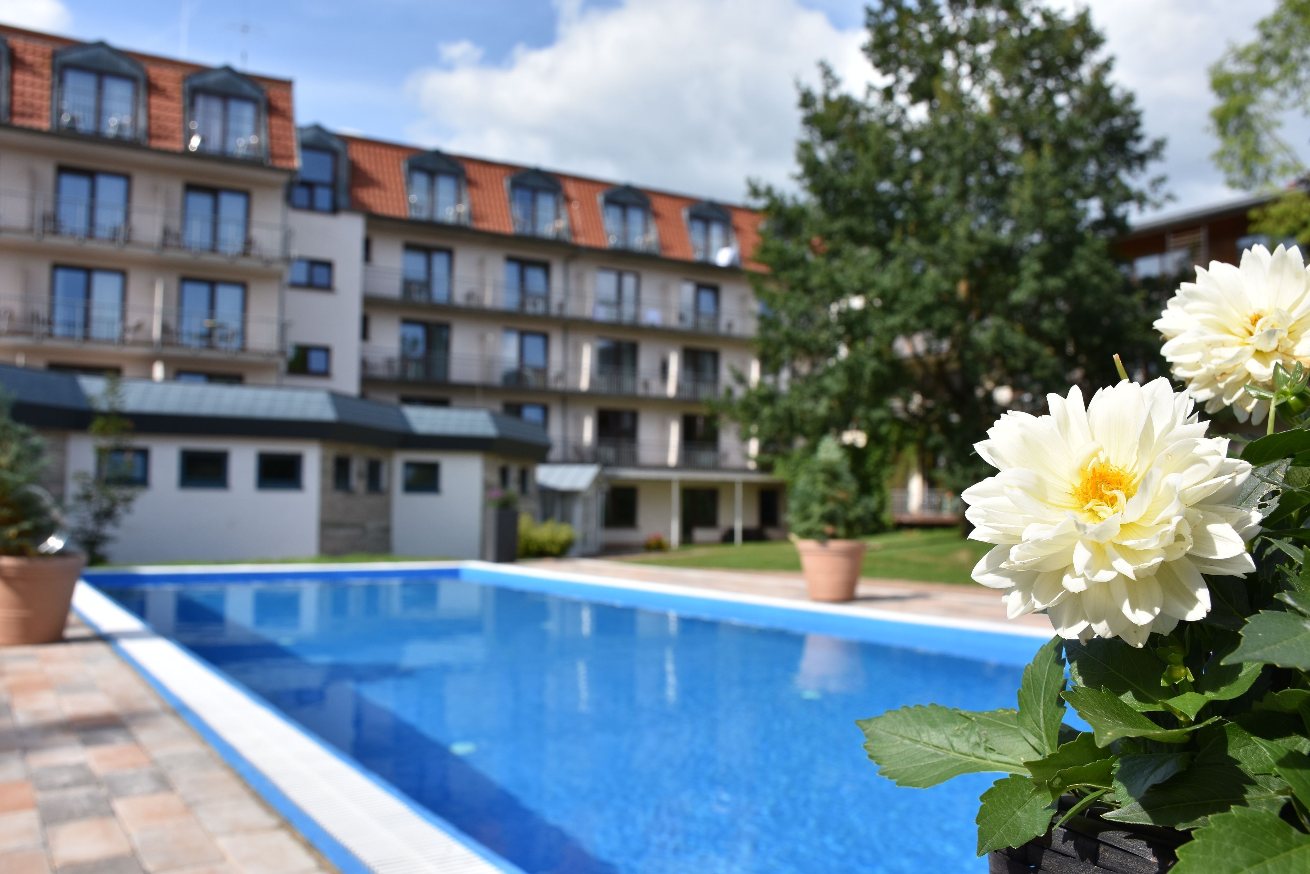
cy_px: 437
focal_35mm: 30
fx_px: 1092
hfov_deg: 61.9
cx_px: 655
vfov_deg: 43.6
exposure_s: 1/500
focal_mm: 20
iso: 180
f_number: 8
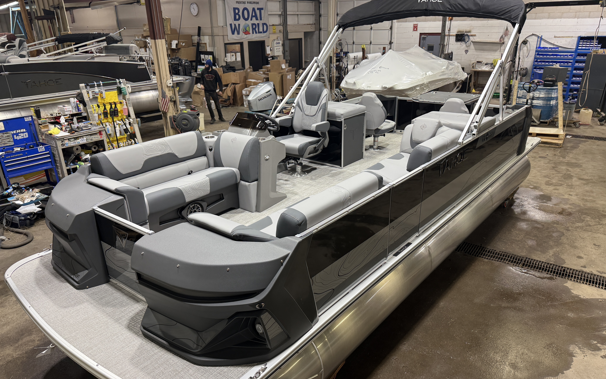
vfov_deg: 47.5
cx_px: 302
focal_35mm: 26
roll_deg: +1.3
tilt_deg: -22.6
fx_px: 429
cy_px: 213
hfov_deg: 70.4
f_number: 1.78
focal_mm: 6.76
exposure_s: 1/120
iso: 160
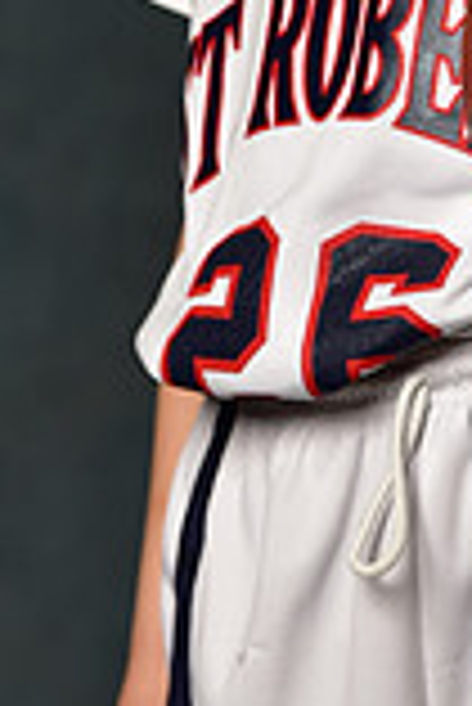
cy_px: -171
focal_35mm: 555
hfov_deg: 2.5
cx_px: 402
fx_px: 10890
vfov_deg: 3.7
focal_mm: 150
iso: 250
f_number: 4.5
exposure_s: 1/160
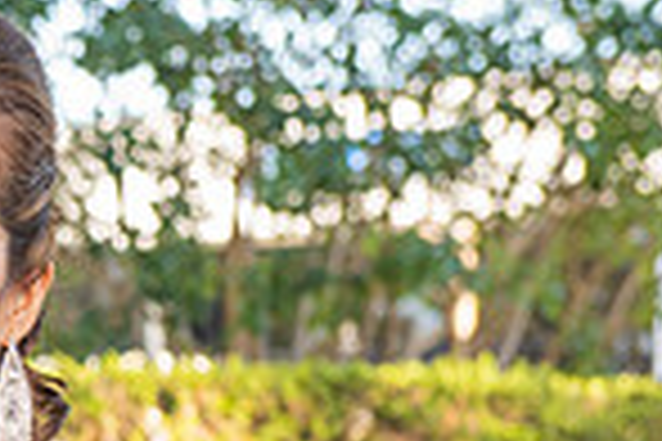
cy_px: 641
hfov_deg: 7.7
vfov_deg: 5.3
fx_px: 4744
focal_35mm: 258
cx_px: -531
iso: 400
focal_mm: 62
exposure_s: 1/200
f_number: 5.6
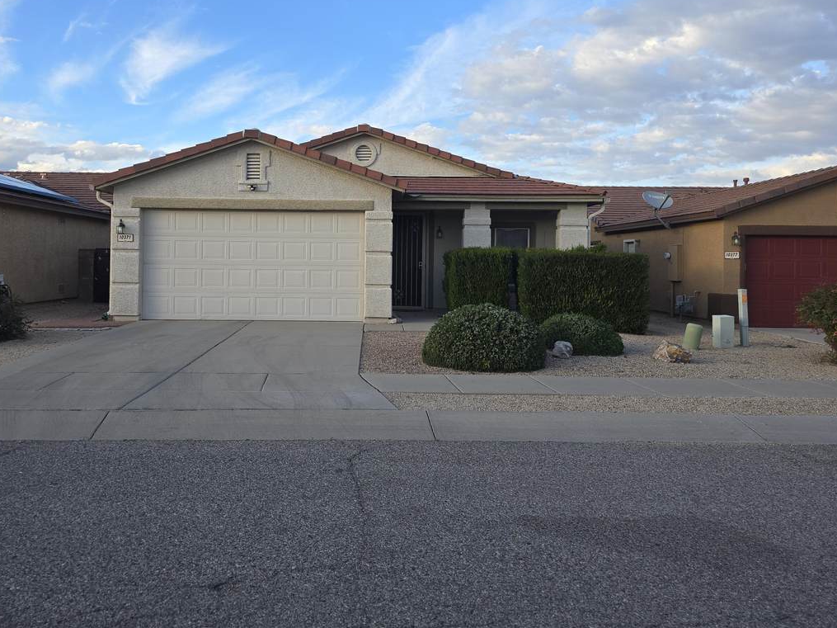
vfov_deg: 48.1
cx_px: 360
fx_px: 701
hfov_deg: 61.4
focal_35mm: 29
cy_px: 266
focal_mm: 6.3
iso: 12
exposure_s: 1/174
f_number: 1.7
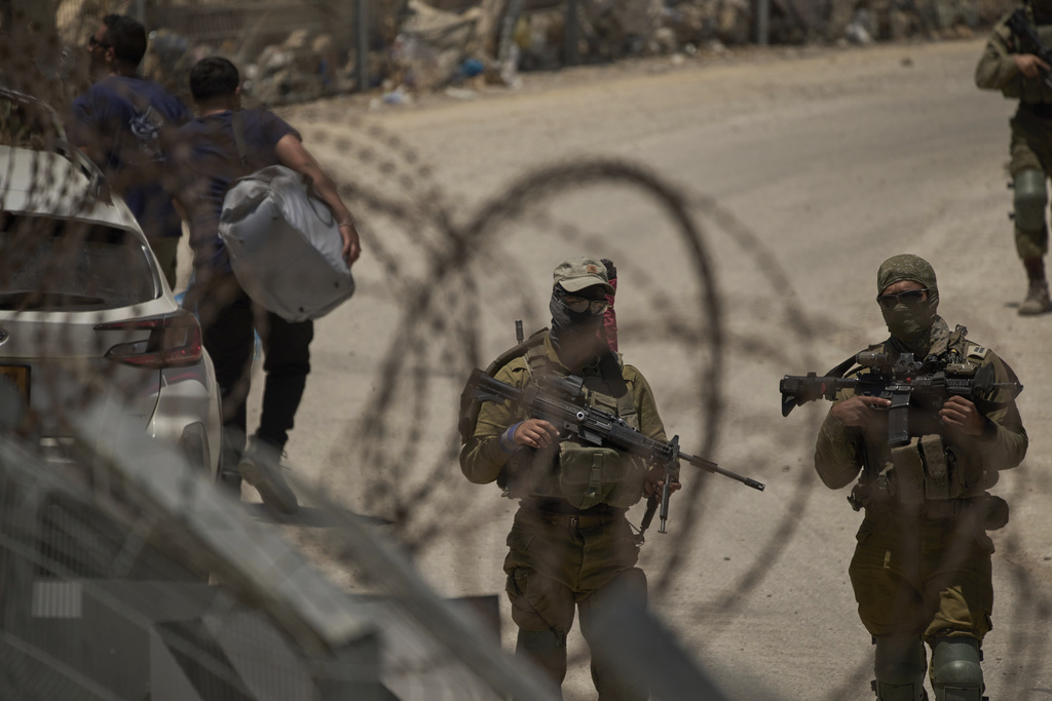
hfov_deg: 6.2
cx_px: 526
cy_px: 350
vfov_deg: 4.1
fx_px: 9732
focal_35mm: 333
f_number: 5.6
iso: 500
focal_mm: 333
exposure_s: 1/8000
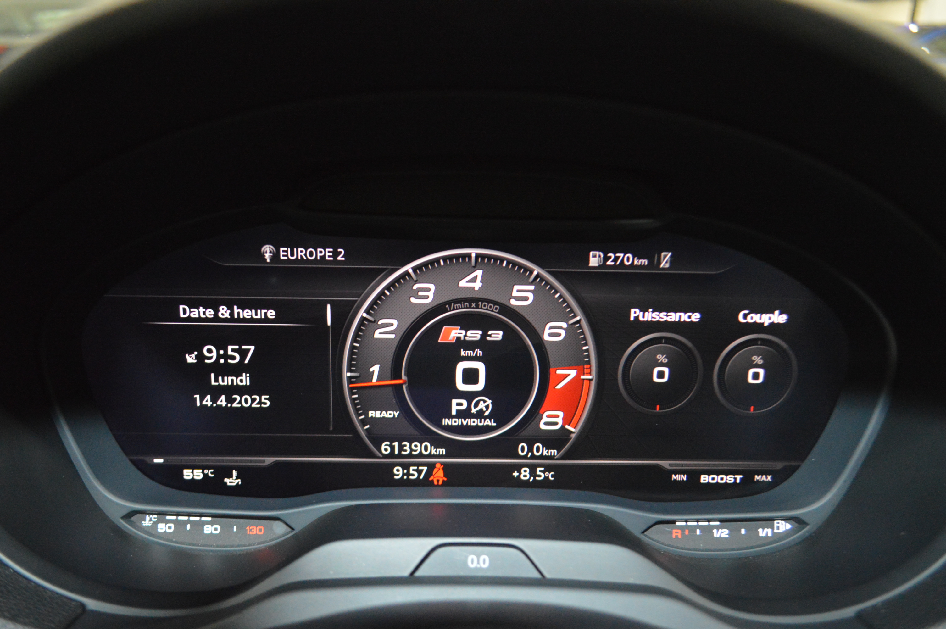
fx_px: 866
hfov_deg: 57.3
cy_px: 314
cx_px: 473
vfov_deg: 39.9
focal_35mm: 33
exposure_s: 1/60
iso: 3200
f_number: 3.8
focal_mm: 22
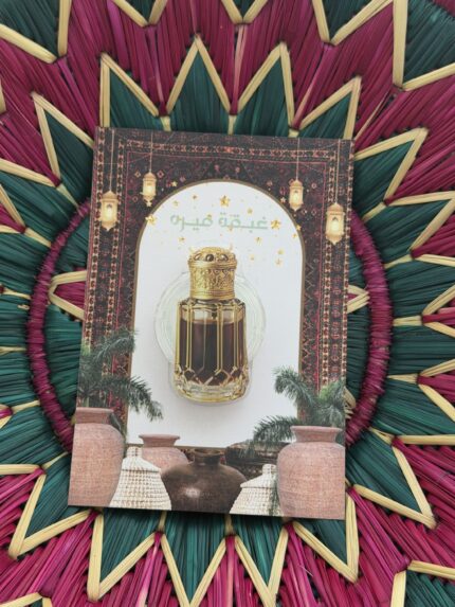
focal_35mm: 48
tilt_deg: -81.1
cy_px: 304
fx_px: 841
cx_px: 228
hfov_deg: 30.3
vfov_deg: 39.6
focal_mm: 6.76
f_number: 1.78
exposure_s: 1/121
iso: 64
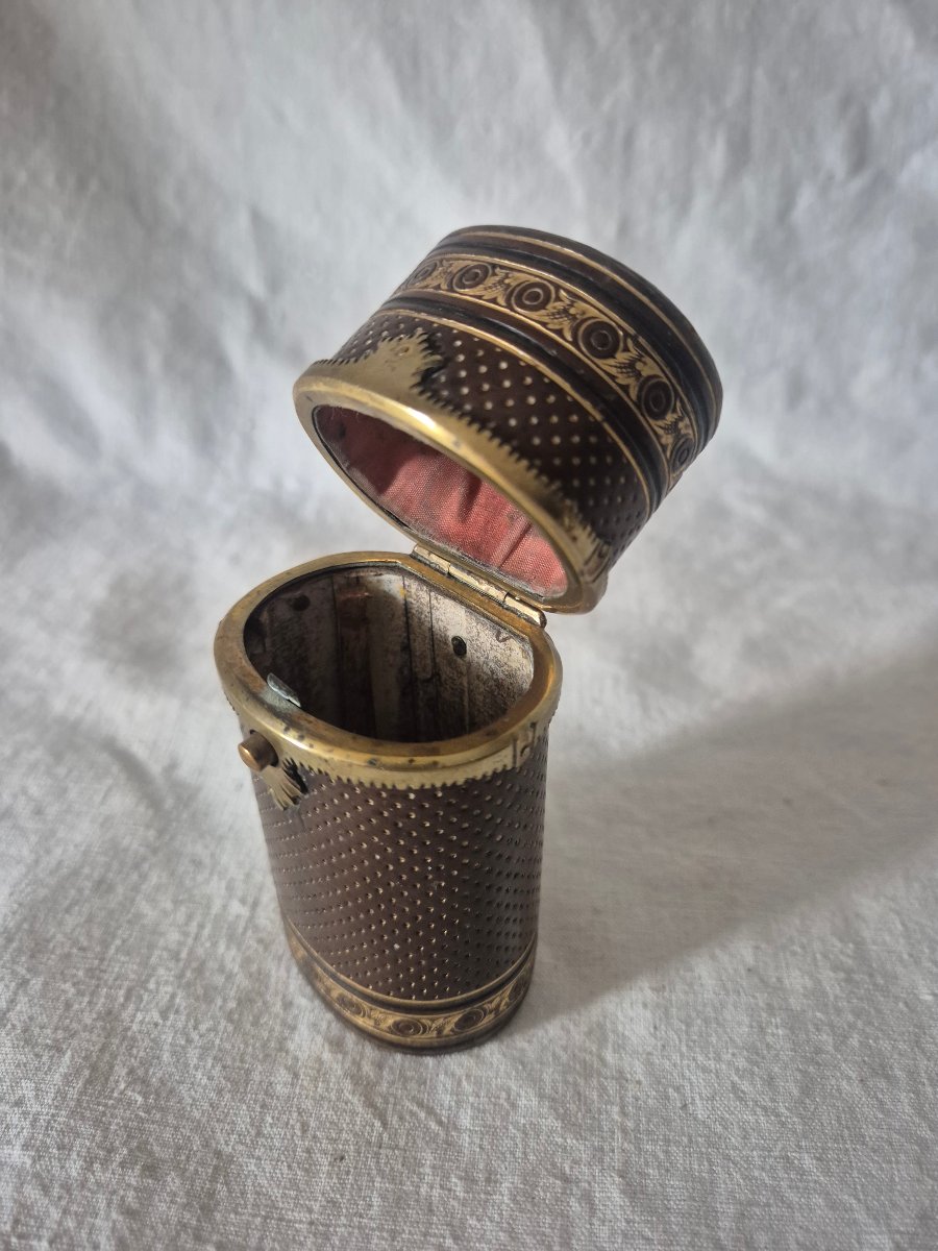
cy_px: 626
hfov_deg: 58.9
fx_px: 831
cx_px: 469
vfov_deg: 73.9
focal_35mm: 23
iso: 800
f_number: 1.8
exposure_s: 1/100
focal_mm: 5.4
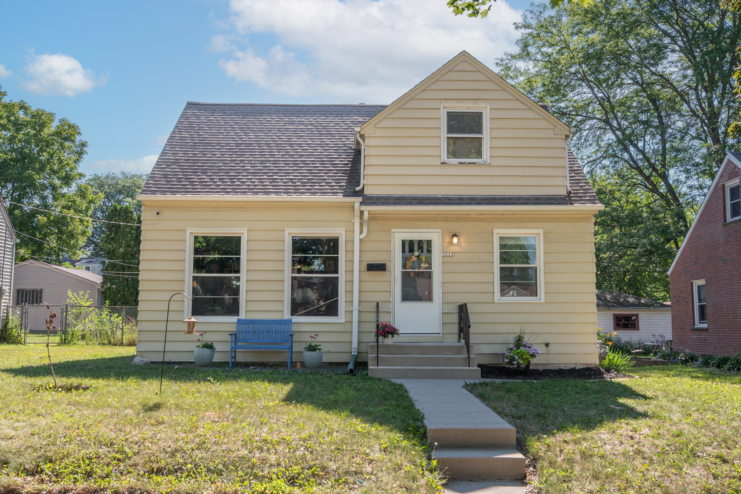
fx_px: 741
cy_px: 247
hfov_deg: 53.1
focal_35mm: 36
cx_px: 370
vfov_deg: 36.9
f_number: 8
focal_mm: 24
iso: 320
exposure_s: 1/320
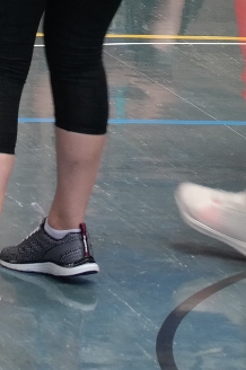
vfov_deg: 5.4
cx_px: -590
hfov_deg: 3.5
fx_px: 3862
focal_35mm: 376
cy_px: -167
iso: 200
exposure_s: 1/80
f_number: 4
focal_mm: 50
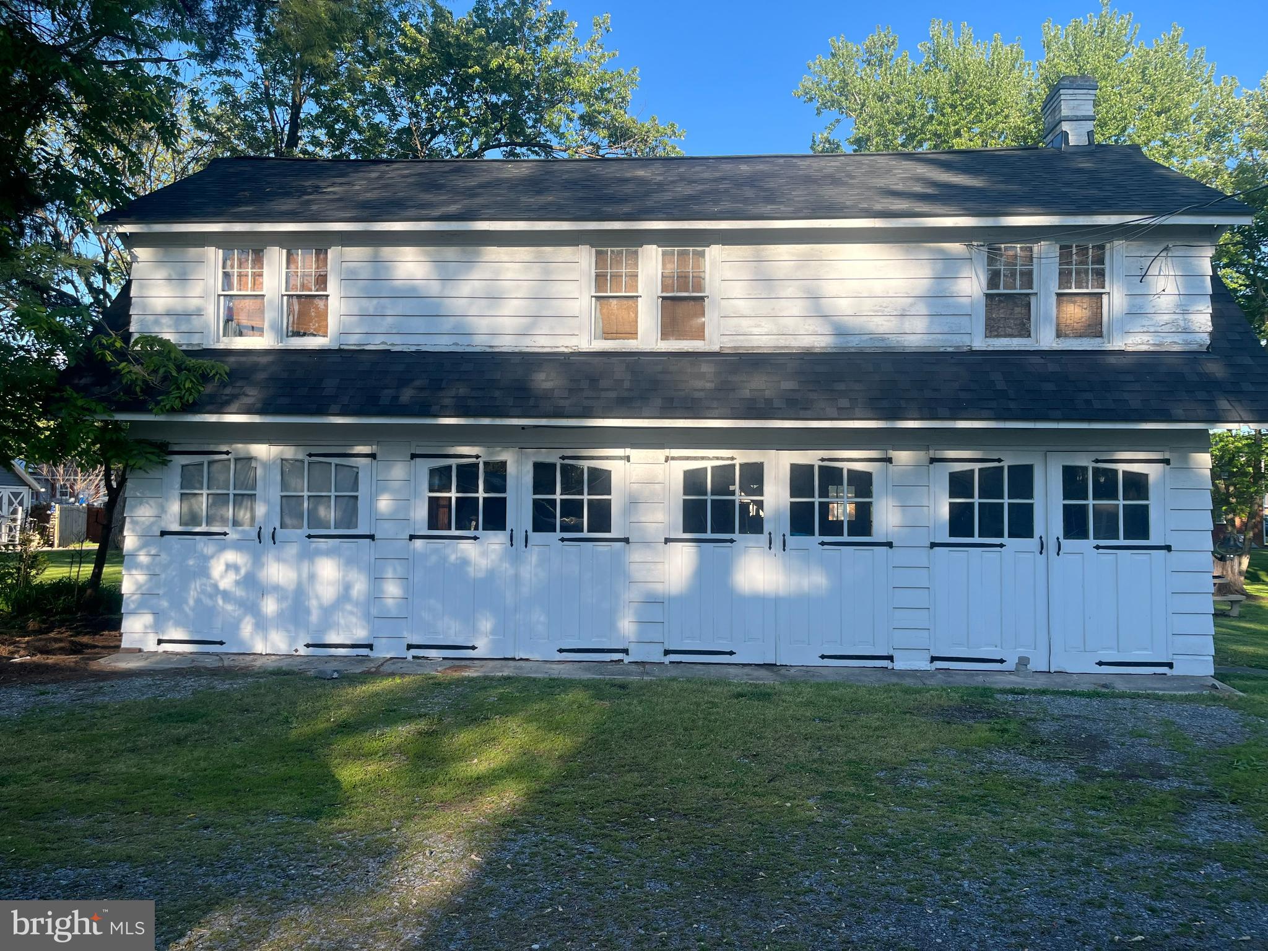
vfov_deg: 53.1
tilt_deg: +1.1
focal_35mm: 26
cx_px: 634
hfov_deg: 67.3
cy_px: 476
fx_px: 952
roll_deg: -1.3
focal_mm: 5.1
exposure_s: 1/1186
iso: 50
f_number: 1.6
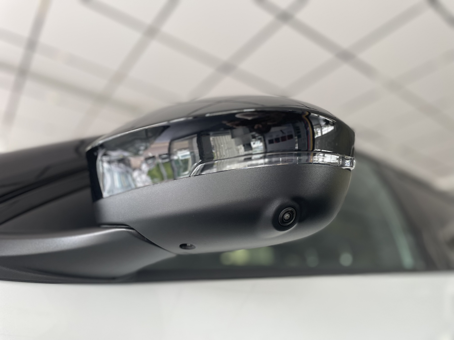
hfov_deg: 67.3
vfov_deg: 53.1
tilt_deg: +22.1
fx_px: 341
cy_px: 170
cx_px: 227
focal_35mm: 26
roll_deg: +0.7
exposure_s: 1/121
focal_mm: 4.2
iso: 100
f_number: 1.6
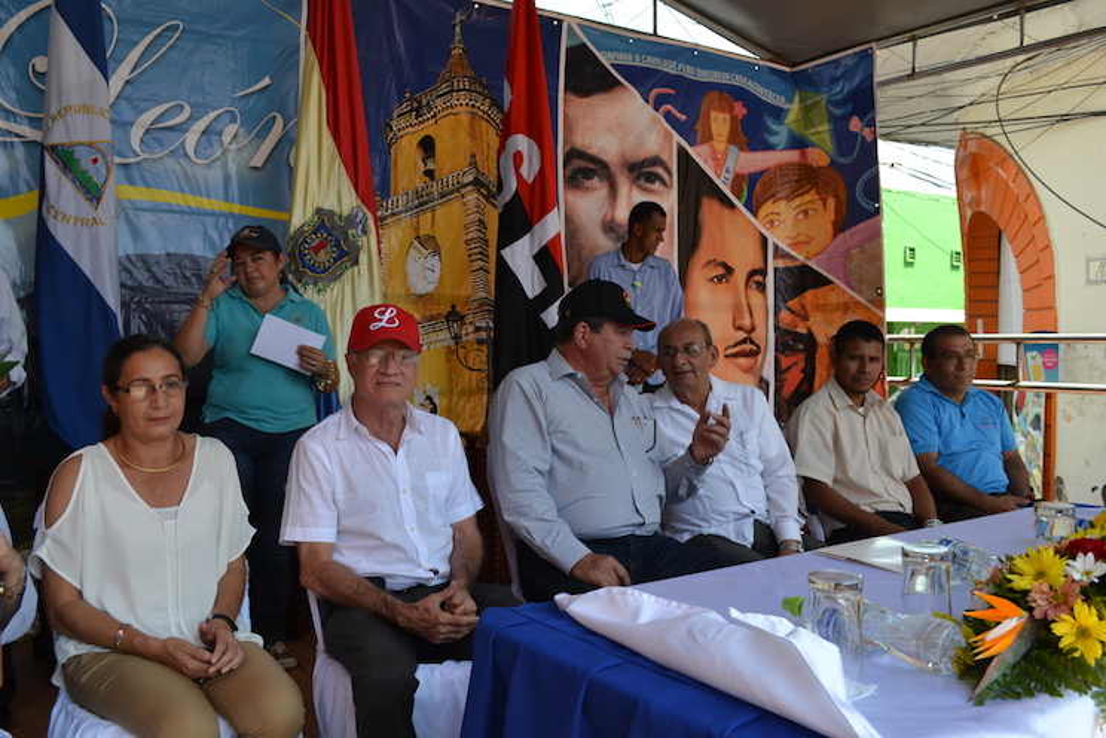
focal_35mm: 30
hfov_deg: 61.9
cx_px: 553
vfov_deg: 43.6
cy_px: 369
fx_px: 922
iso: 100
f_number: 5.6
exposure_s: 1/125
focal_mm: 20
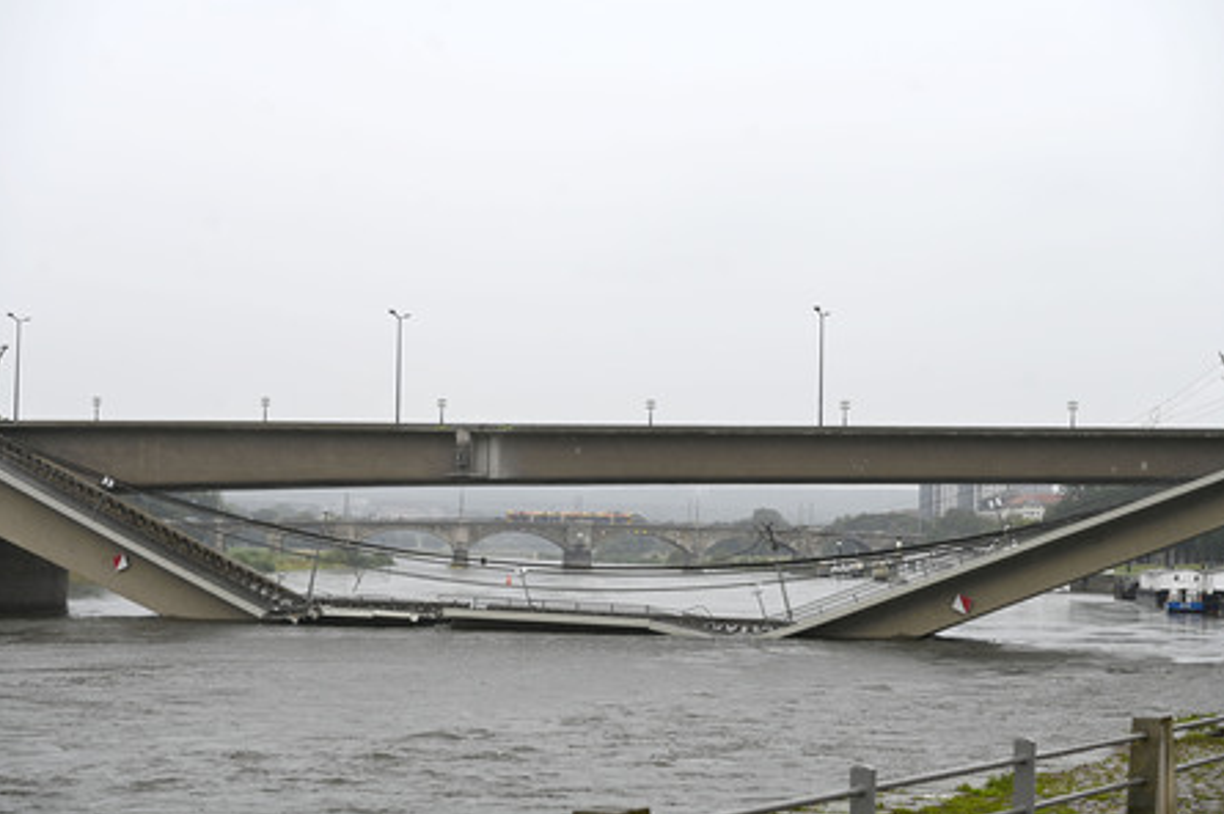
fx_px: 2412
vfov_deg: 19.2
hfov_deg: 28.5
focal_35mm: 71
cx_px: 609
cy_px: 410
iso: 125
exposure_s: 1/250
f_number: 5.6
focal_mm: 70
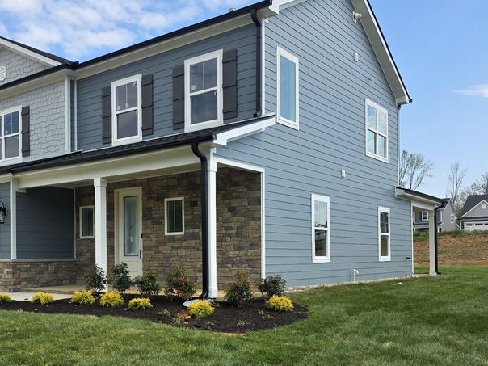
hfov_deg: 46.7
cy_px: 250
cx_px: 145
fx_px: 550
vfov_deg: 36.4
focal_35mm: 39
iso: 80
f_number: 1.7
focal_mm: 6.3
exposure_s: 1/3220
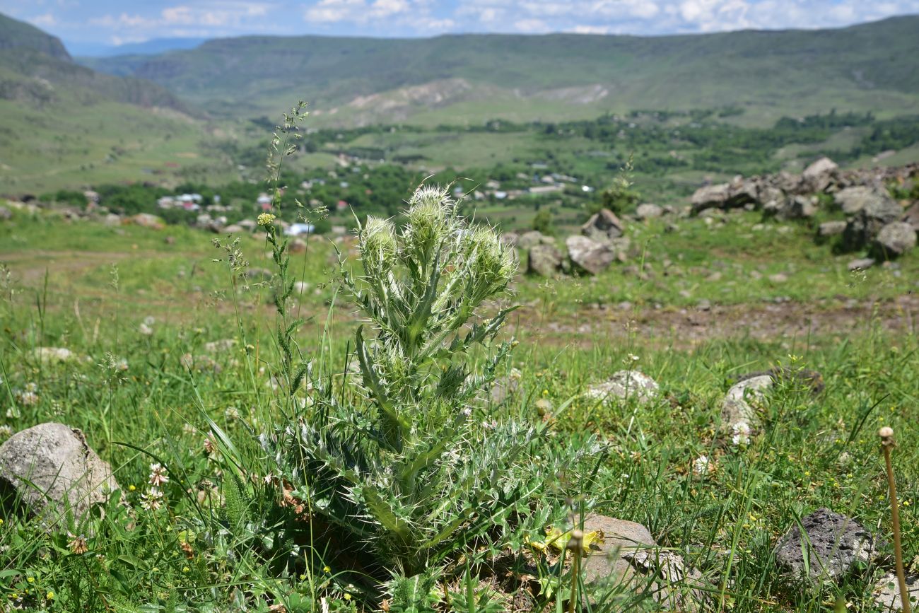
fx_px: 1276
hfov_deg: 39.6
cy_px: 306
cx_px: 460
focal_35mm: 50
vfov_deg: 27.0
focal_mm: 50
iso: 100
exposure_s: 1/125
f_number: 11
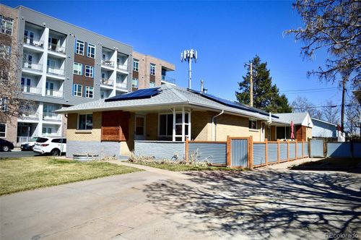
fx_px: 300
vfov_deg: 43.5
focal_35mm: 30
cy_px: 120
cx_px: 180
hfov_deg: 62.0
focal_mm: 20
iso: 250
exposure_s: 1/500
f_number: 11
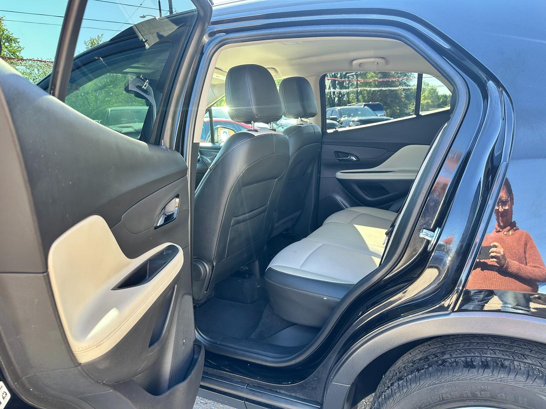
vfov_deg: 56.8
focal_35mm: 24
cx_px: 273
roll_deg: +1.3
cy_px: 204
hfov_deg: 71.6
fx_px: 379
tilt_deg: -11.5
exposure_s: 1/127
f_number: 1.78
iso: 80
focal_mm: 6.86
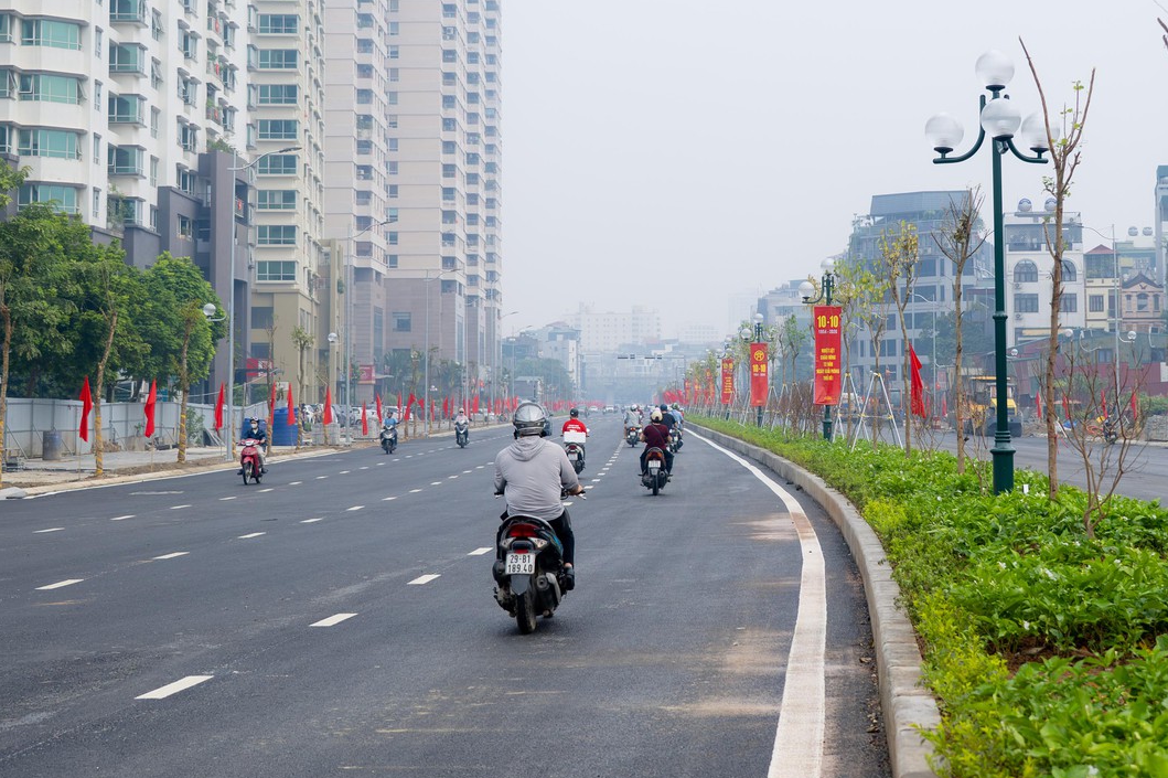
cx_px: 710
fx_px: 2205
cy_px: 238
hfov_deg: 29.6
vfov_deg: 19.9
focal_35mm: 68
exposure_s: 1/1250
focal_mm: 24
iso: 100
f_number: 2.8
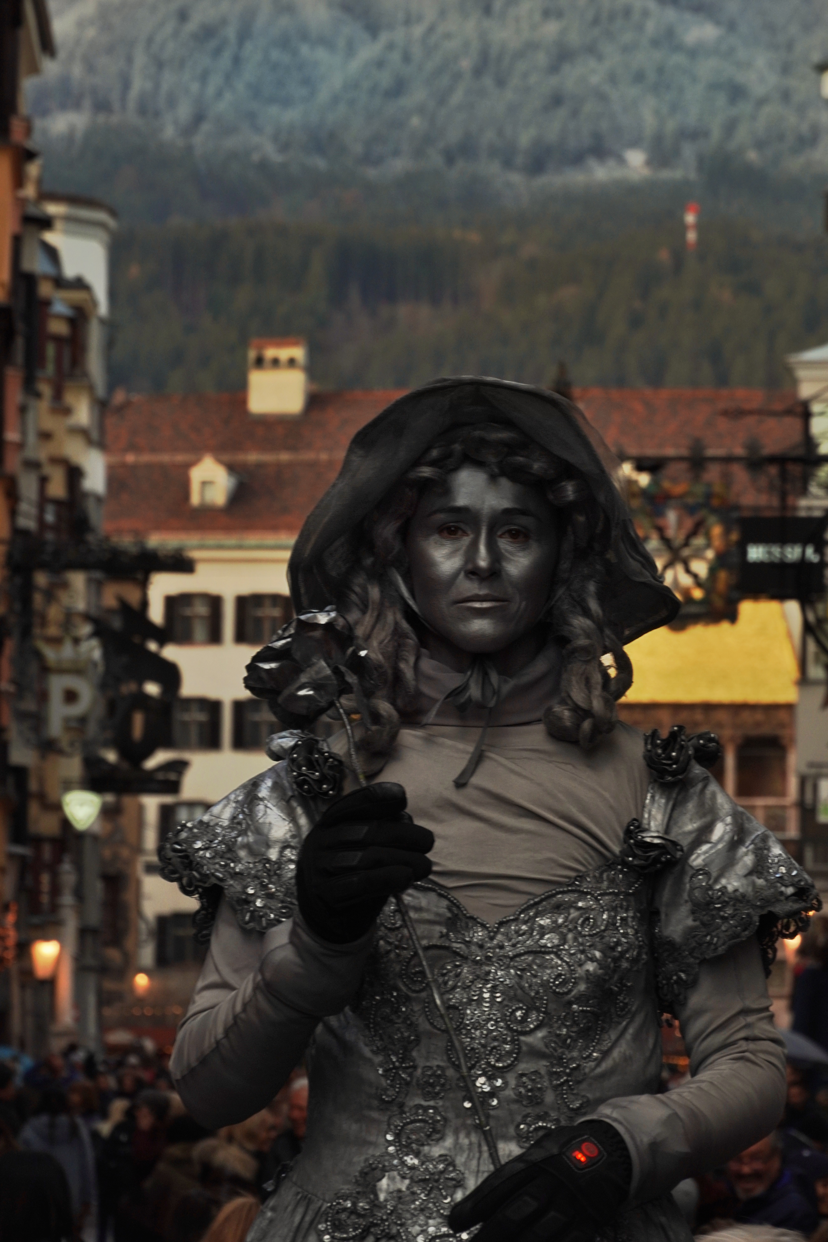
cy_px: 621
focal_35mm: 135
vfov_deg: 15.2
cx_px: 414
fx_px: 4657
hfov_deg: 10.2
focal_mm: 90
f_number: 9
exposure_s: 1/80
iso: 320
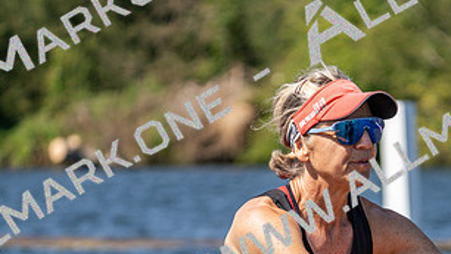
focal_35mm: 397
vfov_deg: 3.1
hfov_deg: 5.4
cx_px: 386
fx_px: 4747
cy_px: 283
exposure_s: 1/2000
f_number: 5.6
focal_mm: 200
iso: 250
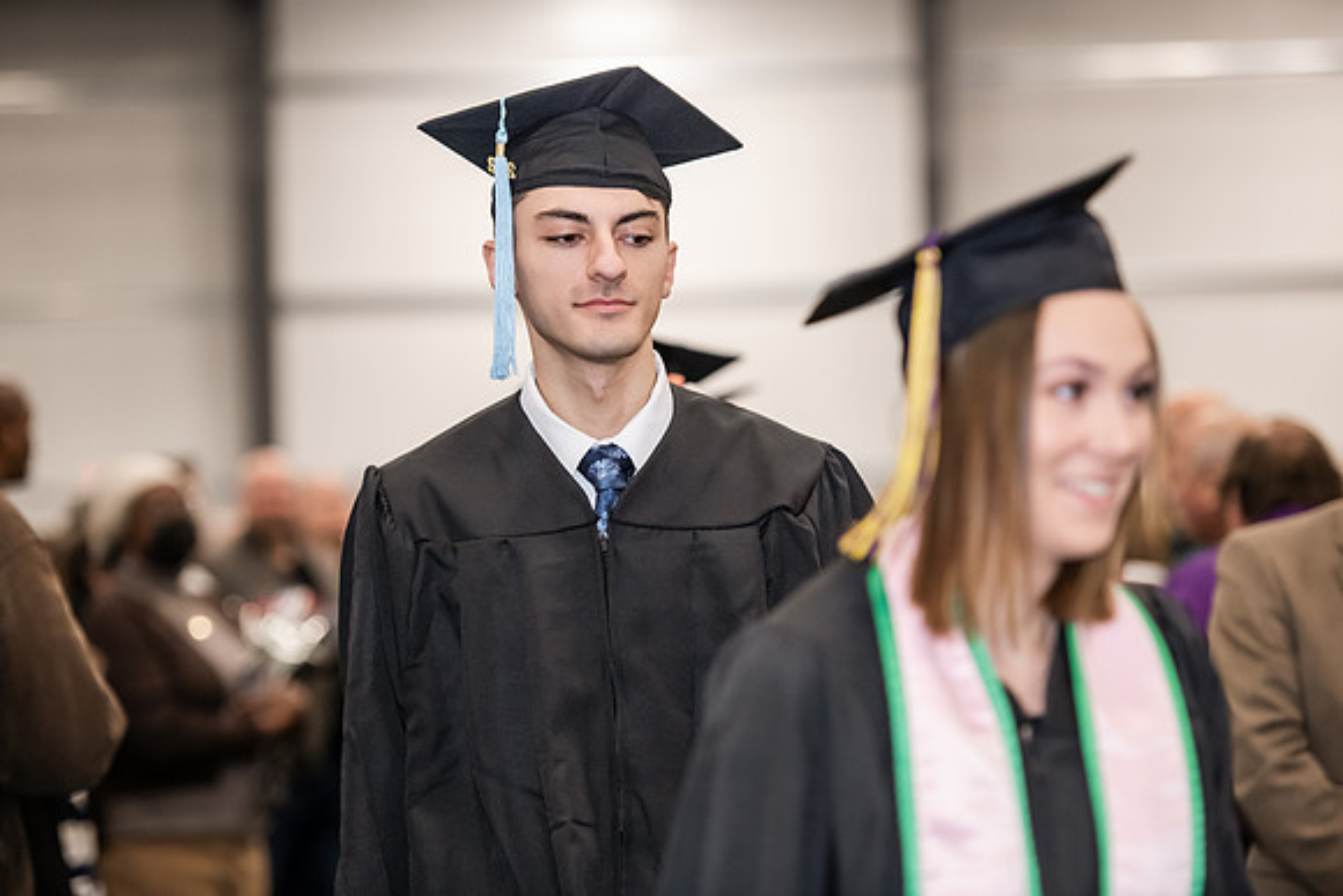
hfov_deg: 15.8
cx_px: 672
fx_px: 4851
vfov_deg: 10.6
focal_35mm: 130
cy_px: 448
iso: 2500
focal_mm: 130
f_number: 3.2
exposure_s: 1/200
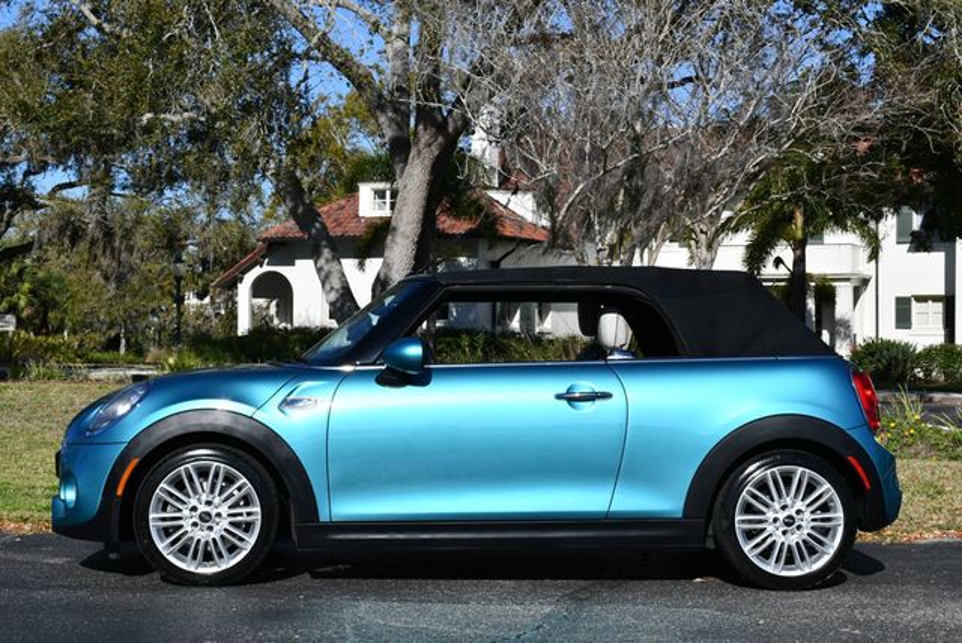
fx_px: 1712
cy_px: 322
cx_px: 481
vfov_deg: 21.3
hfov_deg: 31.4
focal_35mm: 64
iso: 100
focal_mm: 32
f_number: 9
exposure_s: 1/320
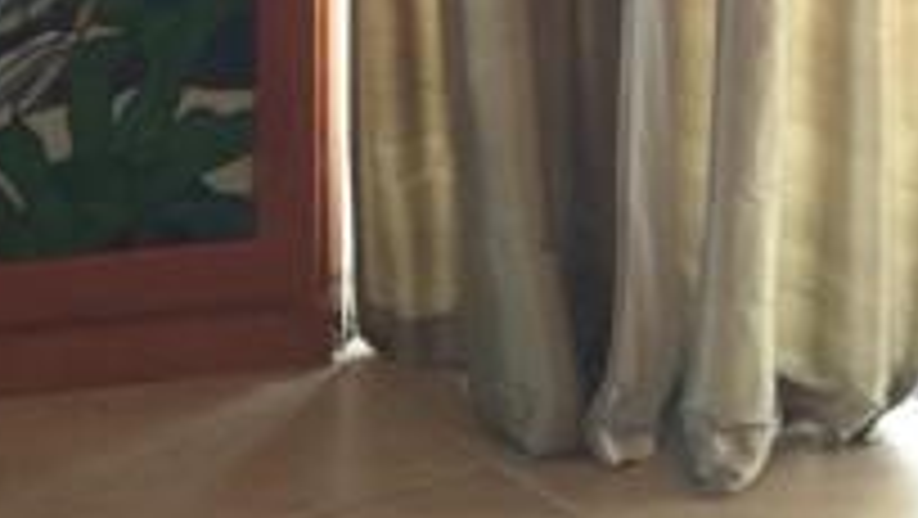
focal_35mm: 119
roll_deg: -0.1
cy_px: -590
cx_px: 144
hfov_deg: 17.8
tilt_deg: -3.9
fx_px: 2898
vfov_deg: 9.4
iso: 100
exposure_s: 1/30
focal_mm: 4.15
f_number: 2.2
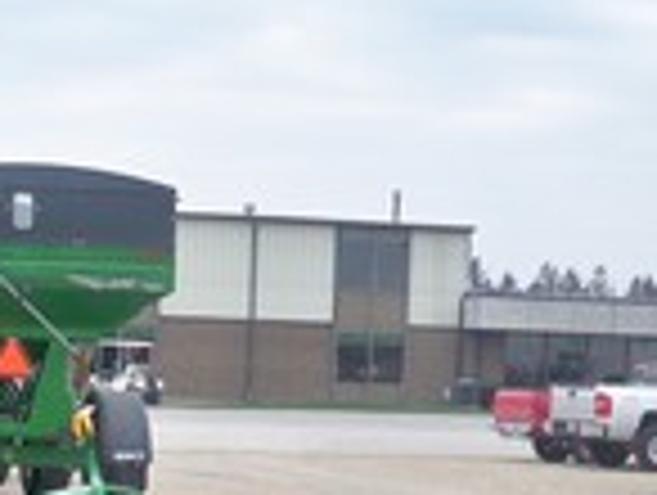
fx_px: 2471
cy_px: 886
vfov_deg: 10.7
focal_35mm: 130
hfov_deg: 15.0
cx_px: 90
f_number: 3.1
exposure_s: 1/320
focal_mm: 6.3
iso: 100
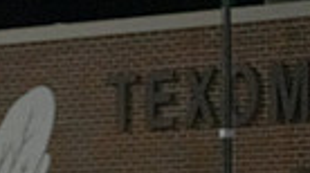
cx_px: -369
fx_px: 4151
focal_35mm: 506
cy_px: 459
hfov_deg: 4.2
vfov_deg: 2.4
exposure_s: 1/1000
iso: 16000
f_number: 5.6
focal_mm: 100
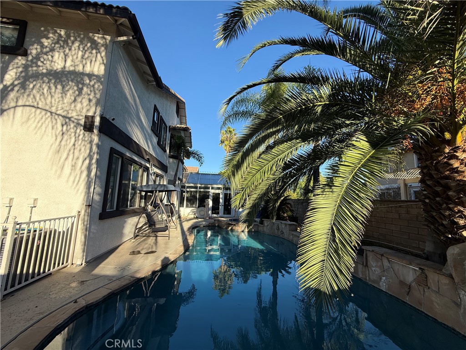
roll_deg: -2.2
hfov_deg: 102.1
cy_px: 175
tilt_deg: +8.3
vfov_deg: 85.7
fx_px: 188
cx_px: 233
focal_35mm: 14
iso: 64
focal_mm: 2.22
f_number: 2.2
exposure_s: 1/760
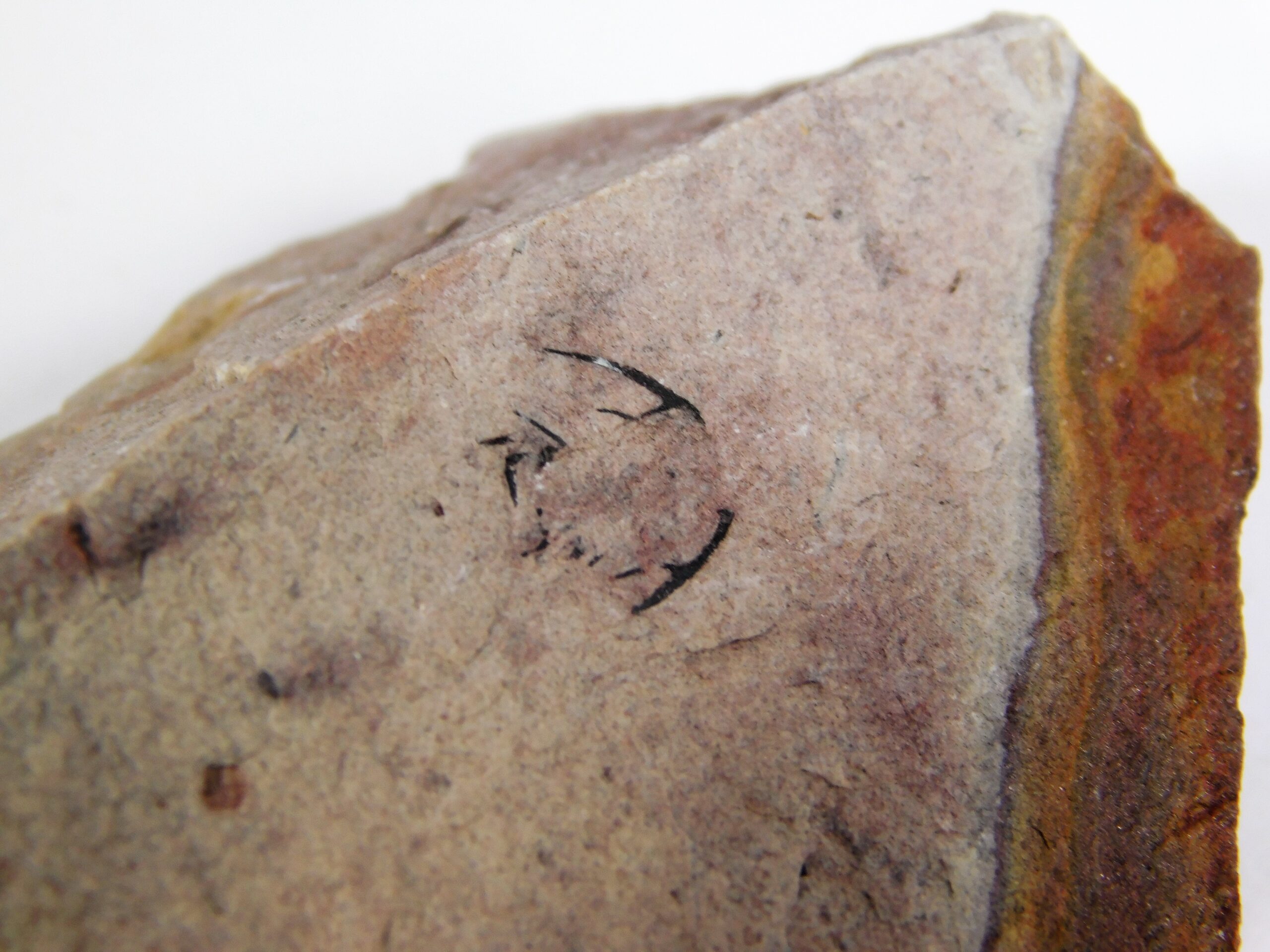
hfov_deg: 9.8
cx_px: 635
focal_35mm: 202
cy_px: 476
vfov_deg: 7.4
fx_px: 7411
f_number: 5.4
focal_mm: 35.9
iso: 125
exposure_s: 1/40
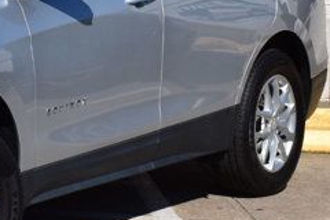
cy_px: -66
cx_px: -142
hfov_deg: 9.2
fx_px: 1998
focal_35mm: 218
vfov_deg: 6.3
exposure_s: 1/500
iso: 200
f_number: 11
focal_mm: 34
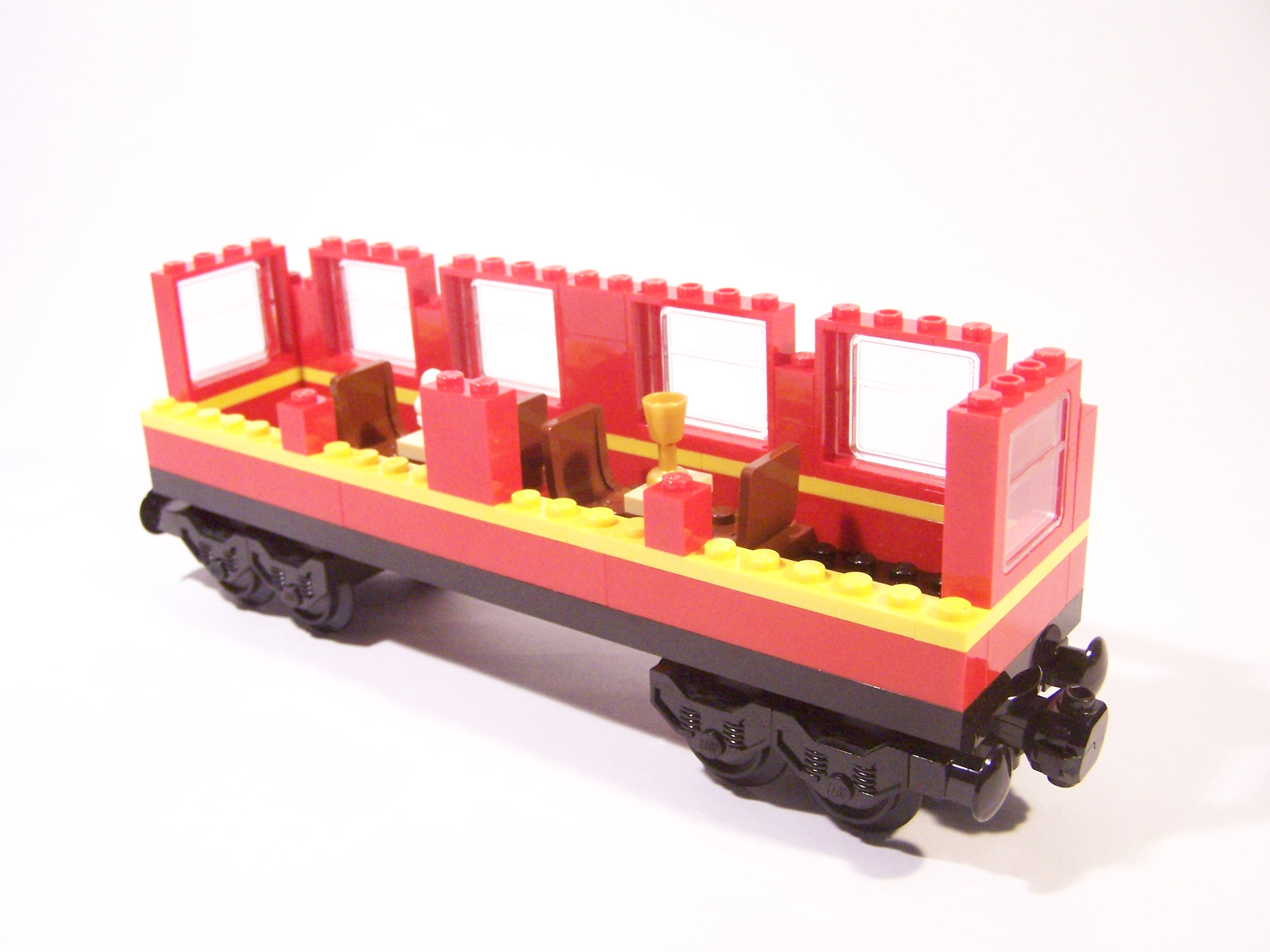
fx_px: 1394
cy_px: 476
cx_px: 635
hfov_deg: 49.0
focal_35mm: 38
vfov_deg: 37.7
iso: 400
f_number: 3.2
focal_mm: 6.3
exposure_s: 1/30
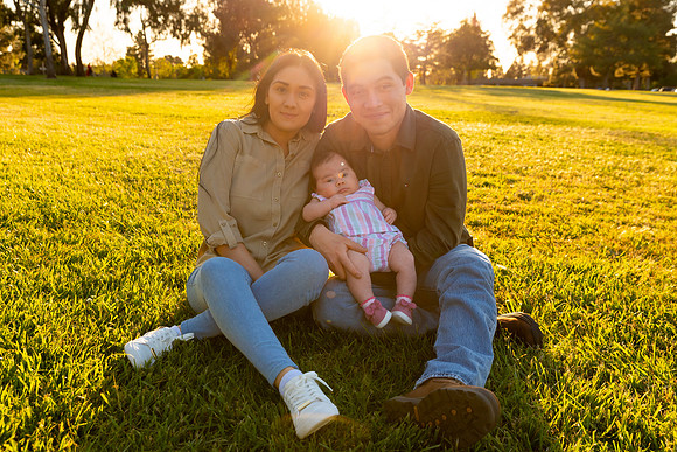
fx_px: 677
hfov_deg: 53.1
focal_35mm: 36
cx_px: 338
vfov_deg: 36.9
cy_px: 226
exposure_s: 1/320
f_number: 5.6
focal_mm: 36
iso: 64
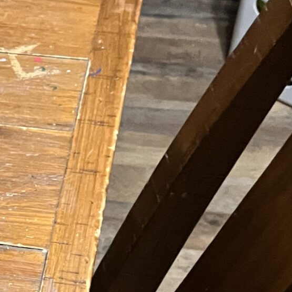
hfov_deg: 15.0
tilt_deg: -57.7
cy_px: 491
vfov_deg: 14.8
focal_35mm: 106
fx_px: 1012
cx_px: -177
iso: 500
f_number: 1.6
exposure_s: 1/60
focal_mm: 5.1
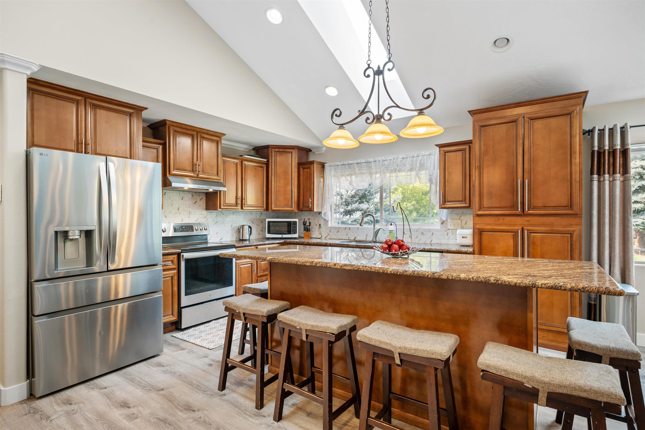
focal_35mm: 18
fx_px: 322
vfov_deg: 67.4
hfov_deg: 90.0
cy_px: 215
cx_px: 322
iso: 100
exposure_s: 1
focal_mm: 18
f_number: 8
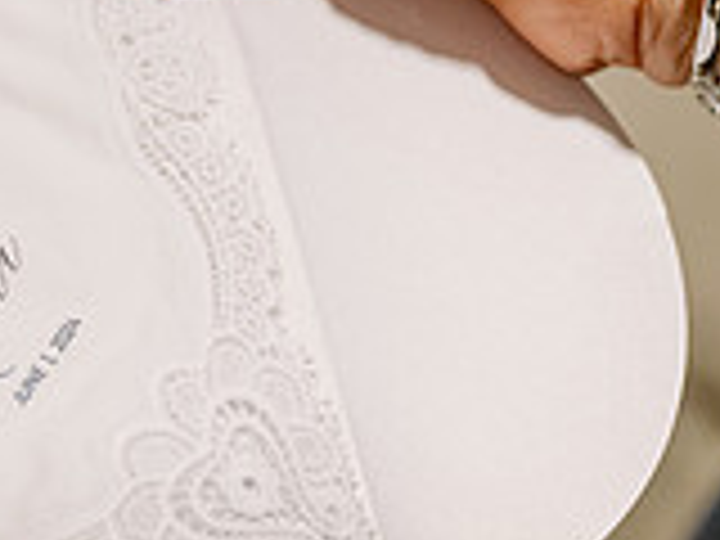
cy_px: 299
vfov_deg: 8.7
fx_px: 3557
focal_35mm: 171
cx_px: -108
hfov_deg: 11.4
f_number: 2.8
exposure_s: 1/640
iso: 2000
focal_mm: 49
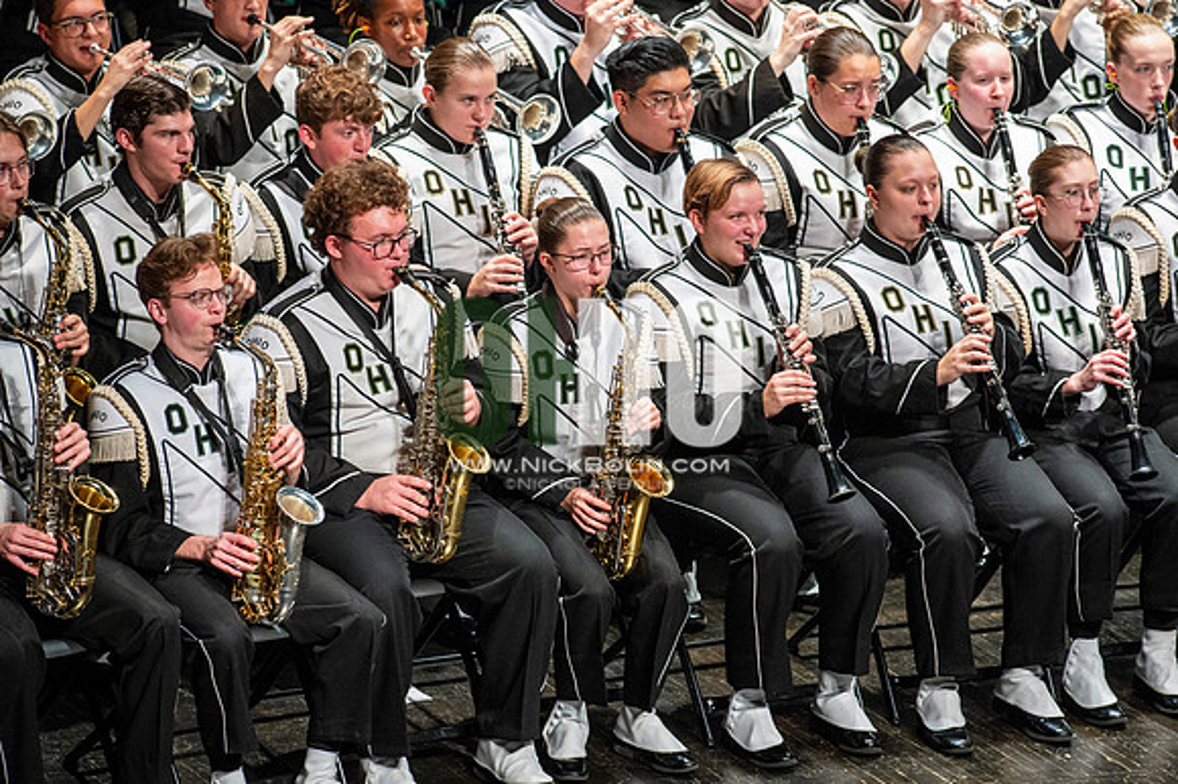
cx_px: 589
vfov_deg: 4.6
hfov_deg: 6.9
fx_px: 9811
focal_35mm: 300
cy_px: 392
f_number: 5.6
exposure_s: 1/400
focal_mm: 300
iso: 5000
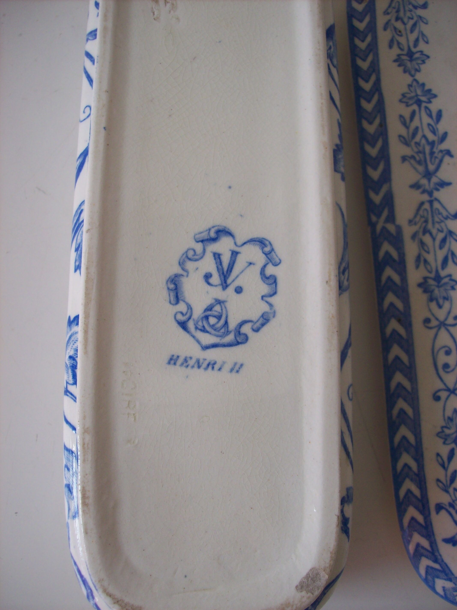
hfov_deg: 39.6
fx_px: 634
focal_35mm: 36
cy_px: 305
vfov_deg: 51.4
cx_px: 228
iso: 80
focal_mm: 6
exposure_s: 1/91.3
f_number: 2.7
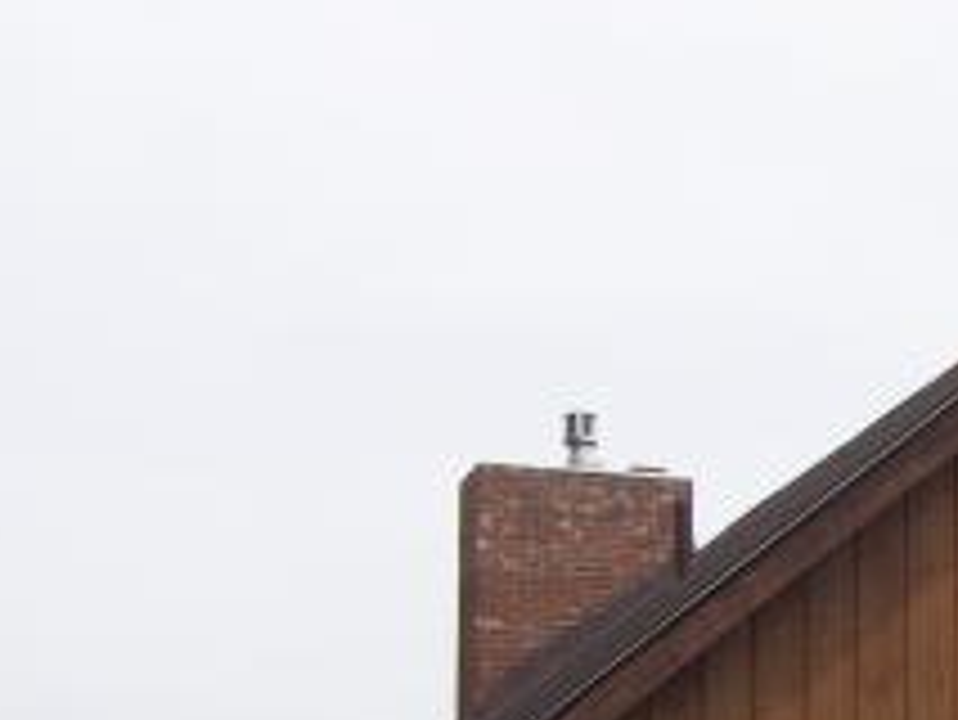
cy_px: 860
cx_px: 1124
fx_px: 2935
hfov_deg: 17.7
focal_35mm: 106
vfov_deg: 13.6
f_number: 4.8
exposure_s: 1/690
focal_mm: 8
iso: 100
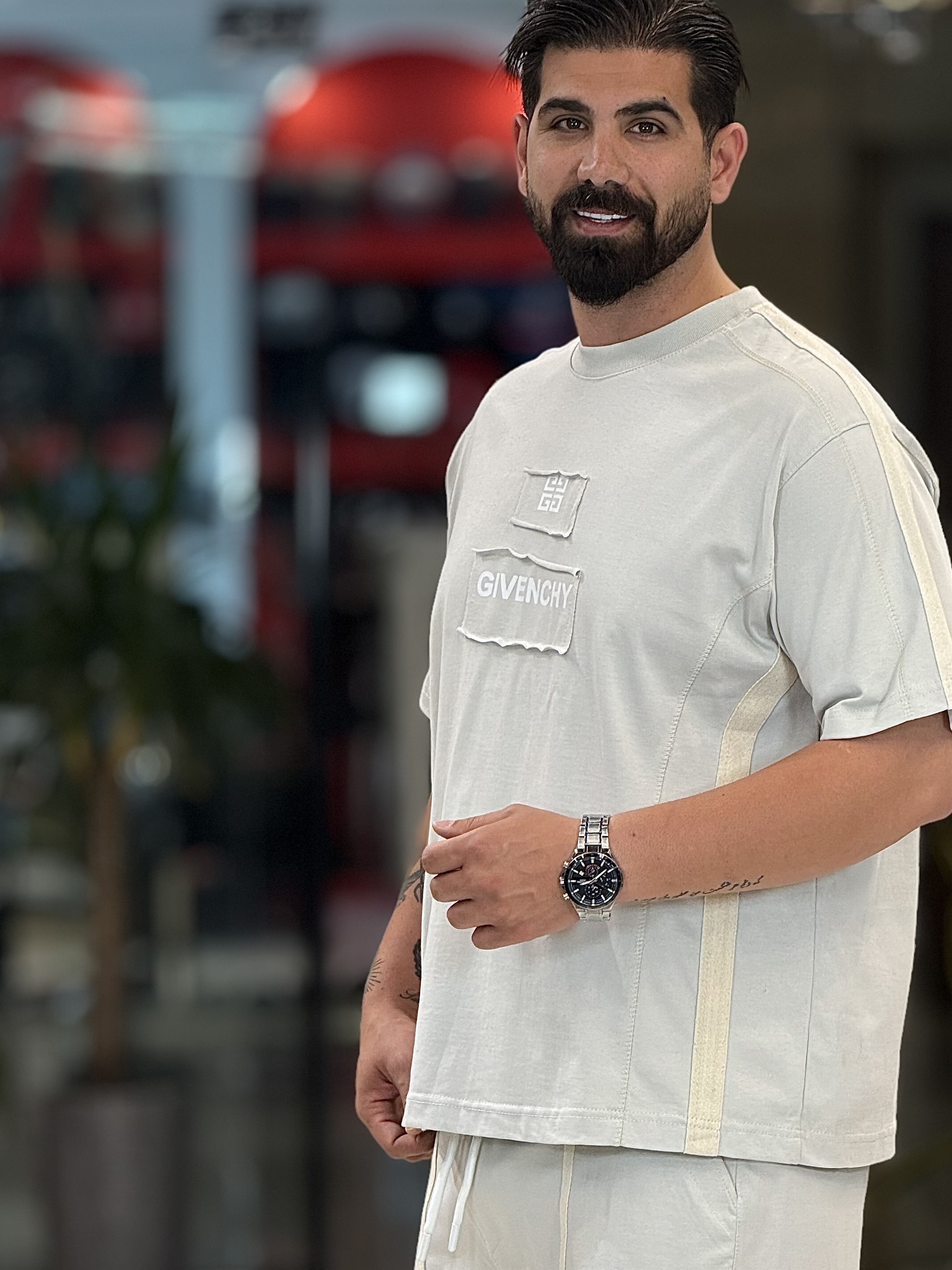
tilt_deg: -2.4
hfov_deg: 8.7
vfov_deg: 11.6
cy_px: 770
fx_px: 6233
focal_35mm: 170
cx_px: 633
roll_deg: +0.0
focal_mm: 15.66
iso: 50
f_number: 2.8
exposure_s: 1/119
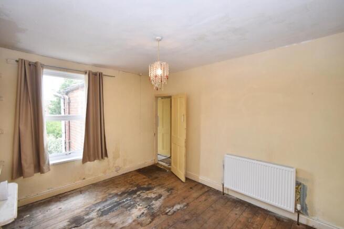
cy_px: 114
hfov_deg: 100.4
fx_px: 143
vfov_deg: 77.4
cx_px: 172
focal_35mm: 15
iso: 400
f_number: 5.6
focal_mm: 10
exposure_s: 1/125
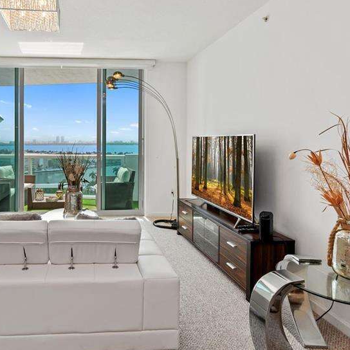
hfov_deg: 62.6
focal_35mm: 24
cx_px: 104
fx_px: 275
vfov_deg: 64.8
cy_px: 153
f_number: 8
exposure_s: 1/15
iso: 100
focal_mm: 10
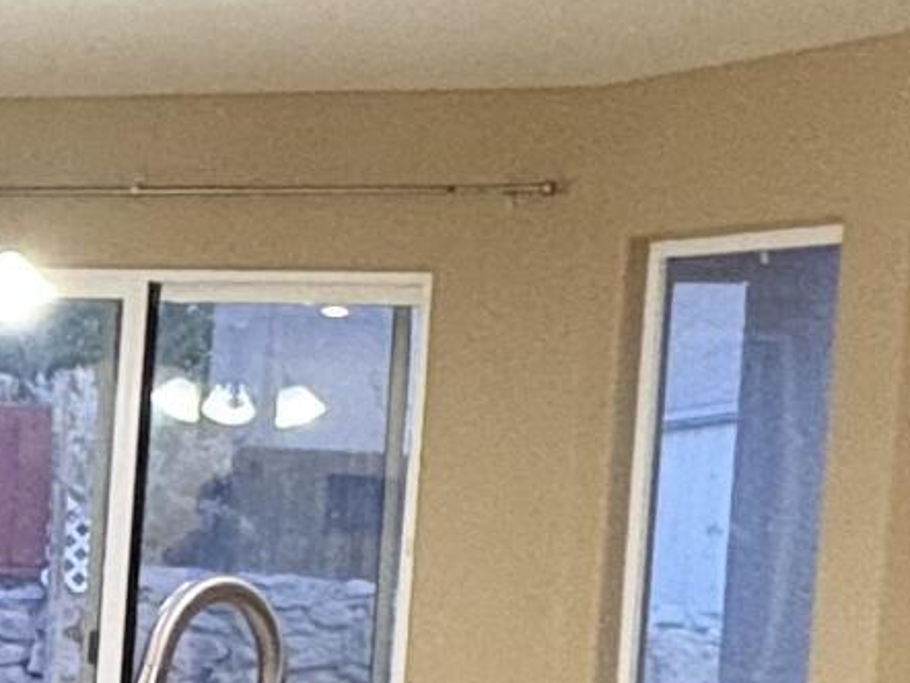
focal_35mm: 95
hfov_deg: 17.9
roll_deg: -2.6
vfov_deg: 15.4
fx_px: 2499
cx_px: -550
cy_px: 592
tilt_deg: -2.0
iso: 640
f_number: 2.2
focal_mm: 2.22
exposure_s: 1/60
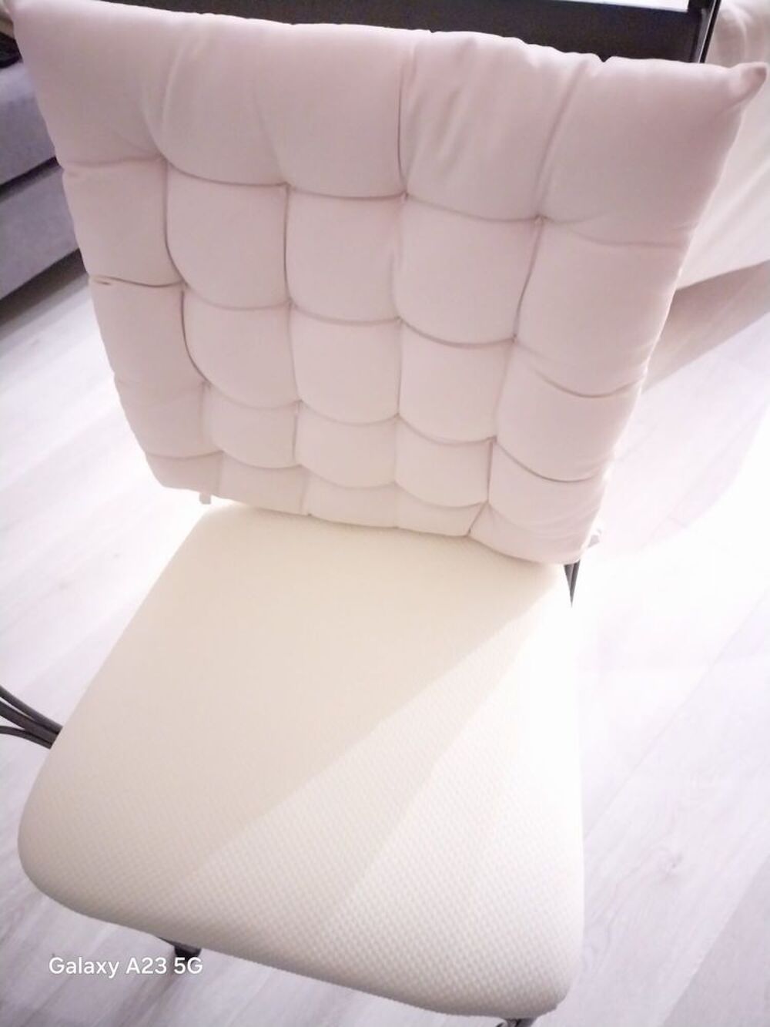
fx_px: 771
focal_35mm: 26
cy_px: 514
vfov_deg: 67.3
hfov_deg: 53.1
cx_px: 385
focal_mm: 4
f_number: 1.8
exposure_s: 1/10
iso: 2500
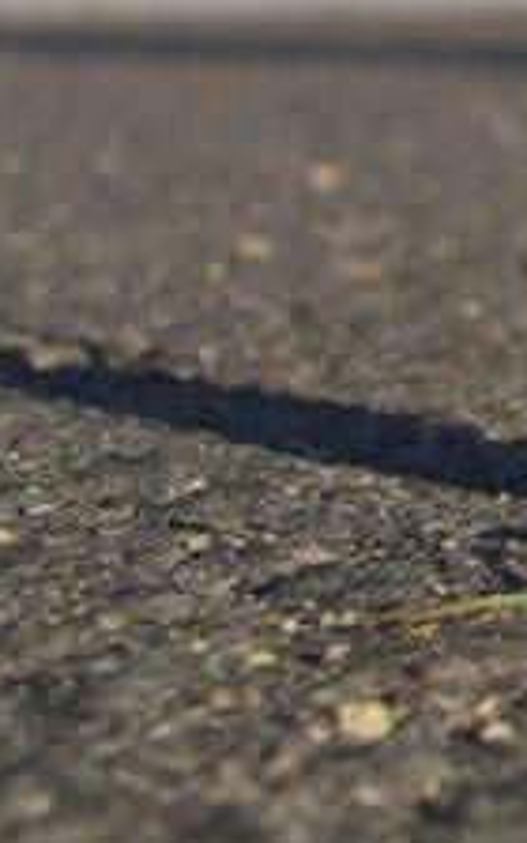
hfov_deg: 10.2
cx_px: 1163
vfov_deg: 17.7
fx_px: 2643
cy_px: 23
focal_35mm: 115
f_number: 8
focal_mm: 7.9
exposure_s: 1/160
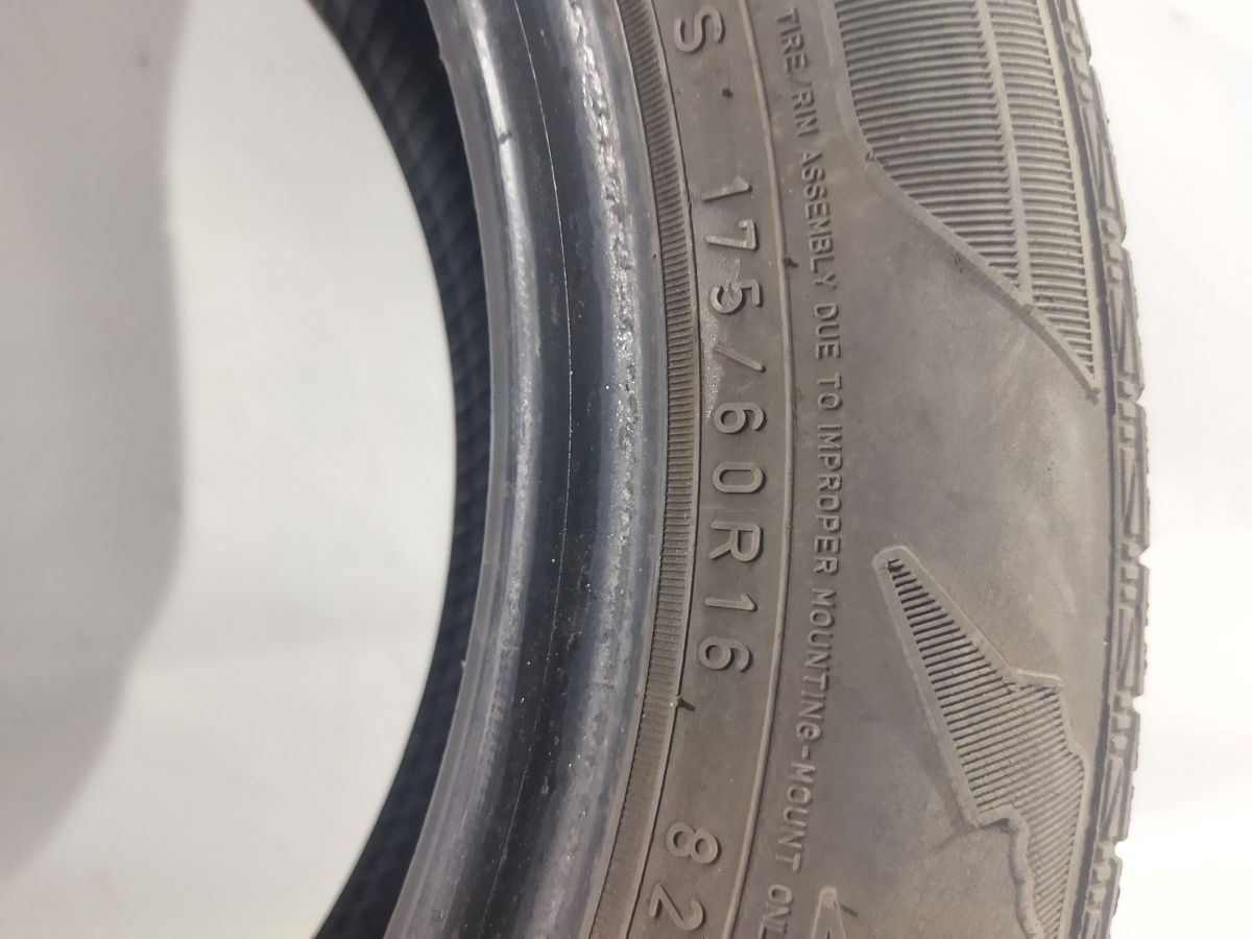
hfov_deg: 65.3
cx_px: 626
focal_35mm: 27
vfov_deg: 51.4
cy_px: 470
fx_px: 977
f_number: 1.79
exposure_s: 1/25
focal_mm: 4.71
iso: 288
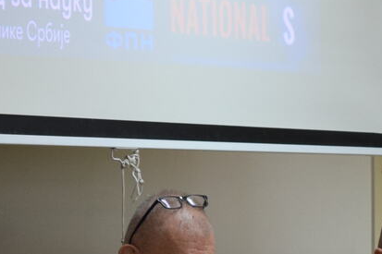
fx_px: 1791
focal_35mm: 169
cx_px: 23
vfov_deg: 8.1
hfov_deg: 12.1
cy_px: 205
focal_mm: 31
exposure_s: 1/60
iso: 1100
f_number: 4.2
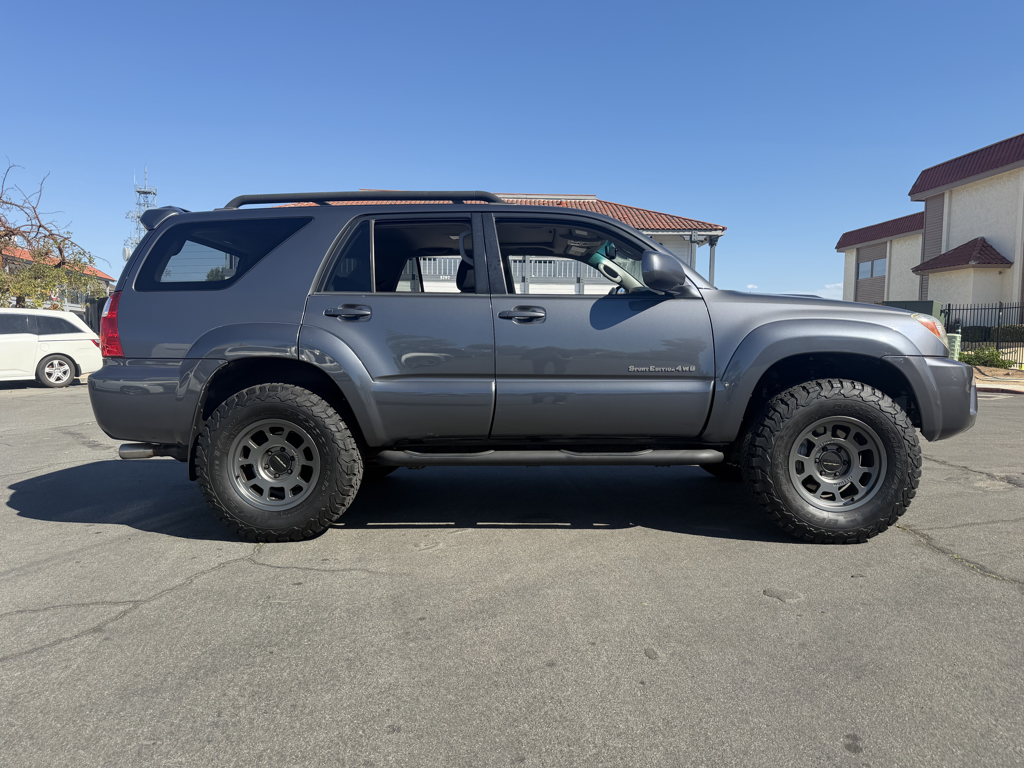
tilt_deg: -3.2
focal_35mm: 24
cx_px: 512
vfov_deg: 56.8
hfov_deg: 71.6
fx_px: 710
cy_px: 384
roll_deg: -0.6
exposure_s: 1/2611
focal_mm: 6.76
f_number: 1.78
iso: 100
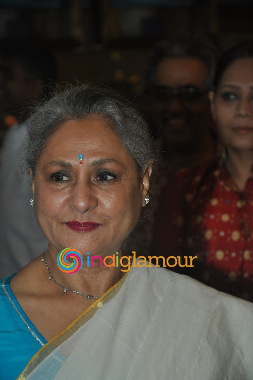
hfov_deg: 8.7
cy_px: 190
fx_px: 1664
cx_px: 126
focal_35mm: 158
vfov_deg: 13.1
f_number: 6.3
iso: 1000
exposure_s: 1/100
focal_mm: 105
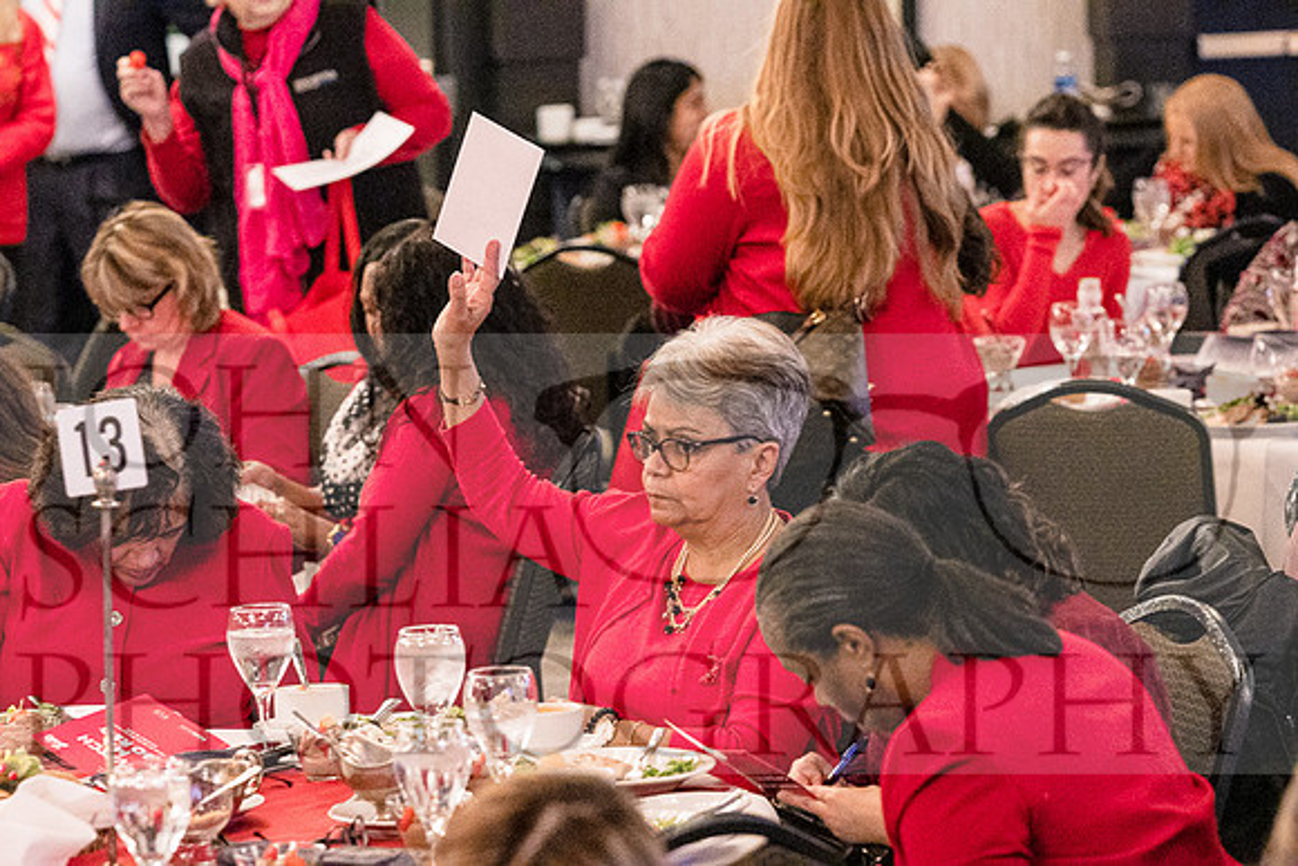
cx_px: 649
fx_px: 5986
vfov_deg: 8.3
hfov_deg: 12.4
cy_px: 433
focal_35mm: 166
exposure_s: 1/100
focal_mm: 111
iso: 6400
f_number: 4
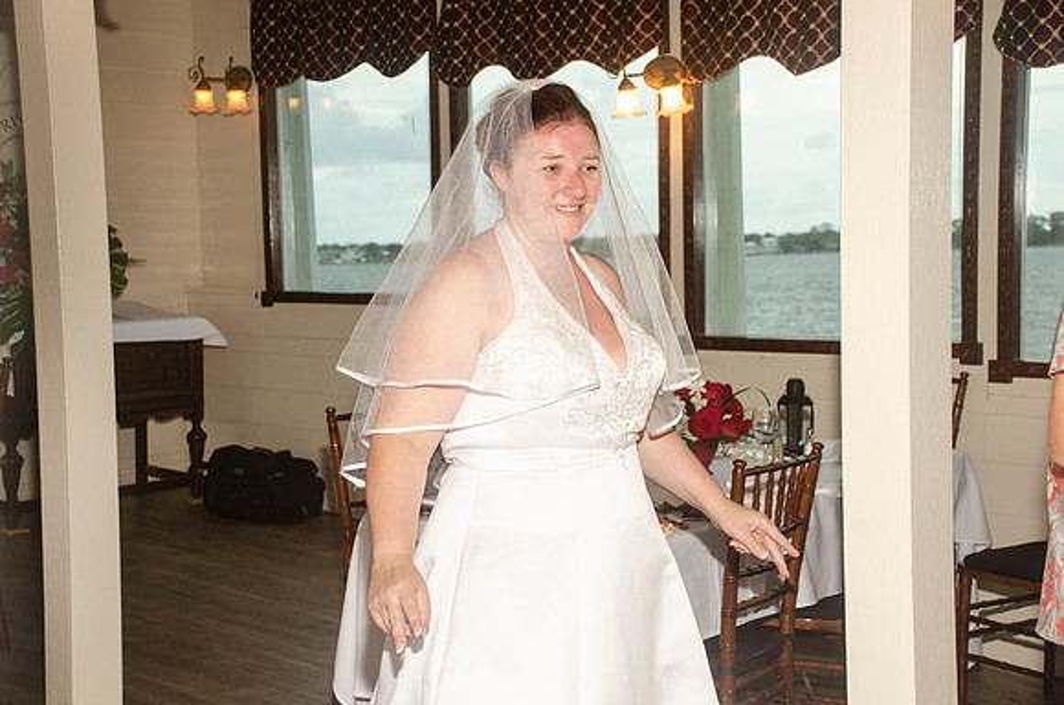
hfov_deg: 35.1
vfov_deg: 23.7
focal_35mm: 57
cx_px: 532
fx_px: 1681
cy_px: 352
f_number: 5.6
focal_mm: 38
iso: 400
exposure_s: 1/60
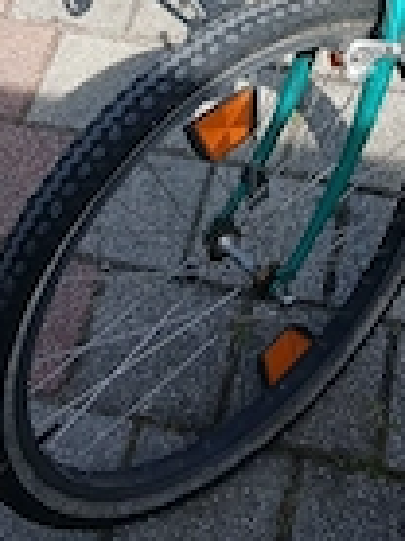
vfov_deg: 24.7
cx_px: 269
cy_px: -12
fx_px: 1172
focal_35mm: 75
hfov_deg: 19.5
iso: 20
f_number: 1.8
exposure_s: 1/286
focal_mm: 3.98
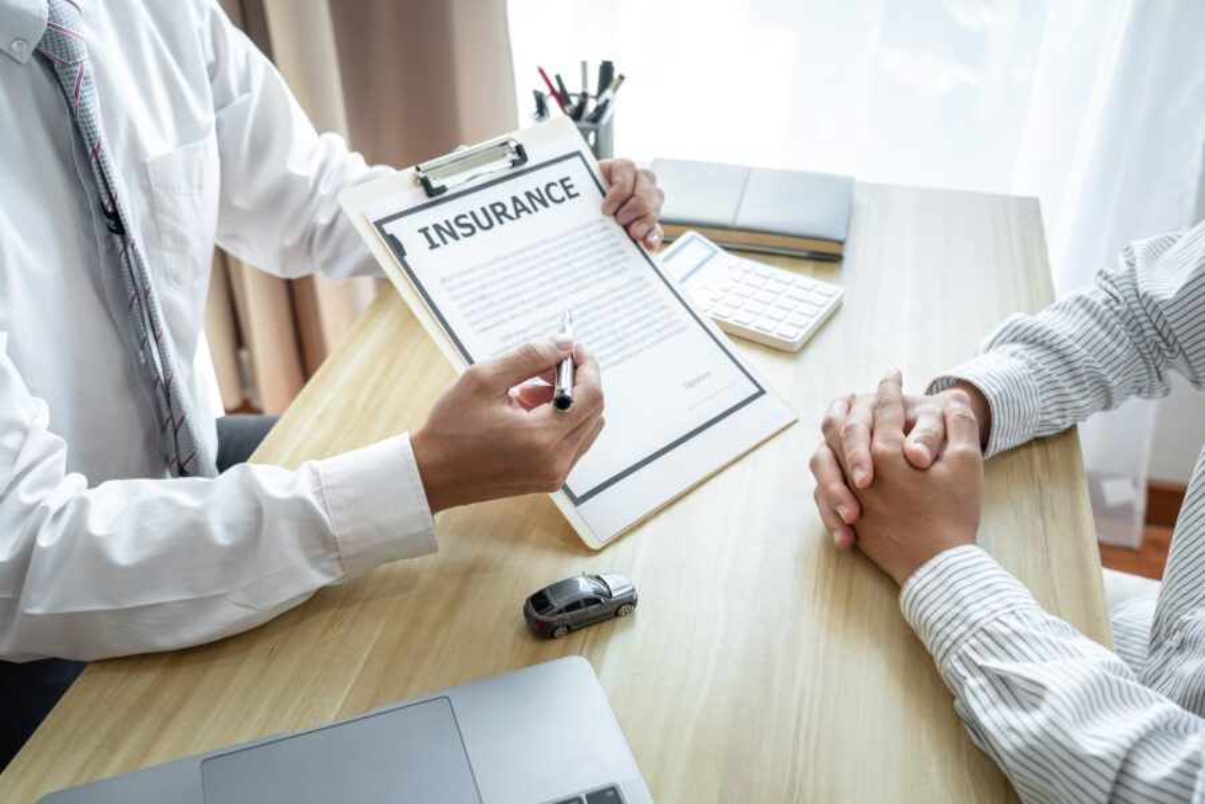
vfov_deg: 38.9
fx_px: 1138
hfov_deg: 55.8
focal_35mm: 34
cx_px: 602
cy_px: 402
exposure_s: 1/100
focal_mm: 34
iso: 320
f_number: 4
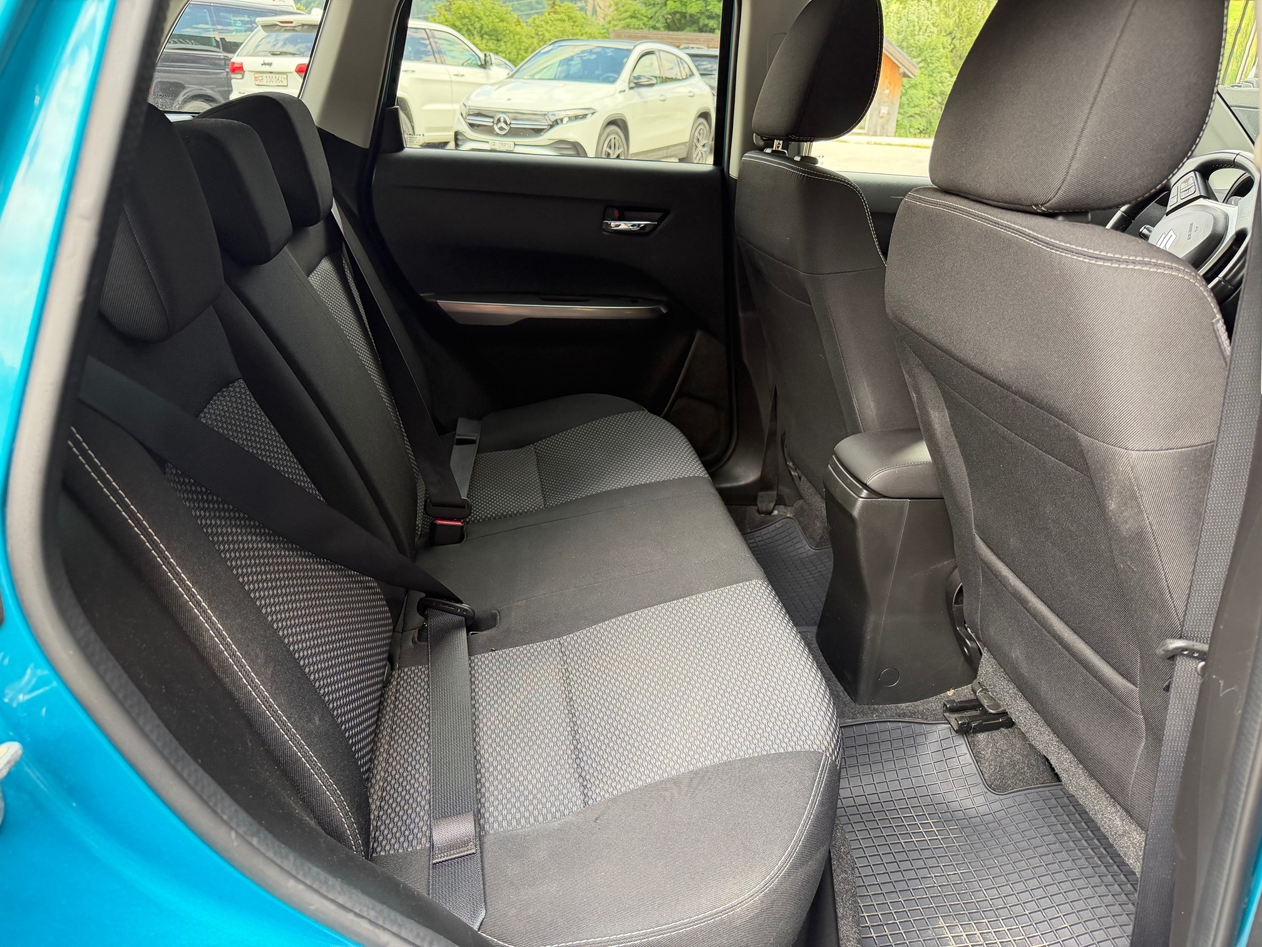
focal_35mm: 24
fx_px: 875
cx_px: 631
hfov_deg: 71.6
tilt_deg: -24.4
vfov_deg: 56.8
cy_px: 474
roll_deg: -2.9
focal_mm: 6.76
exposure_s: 1/106
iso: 200
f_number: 1.78
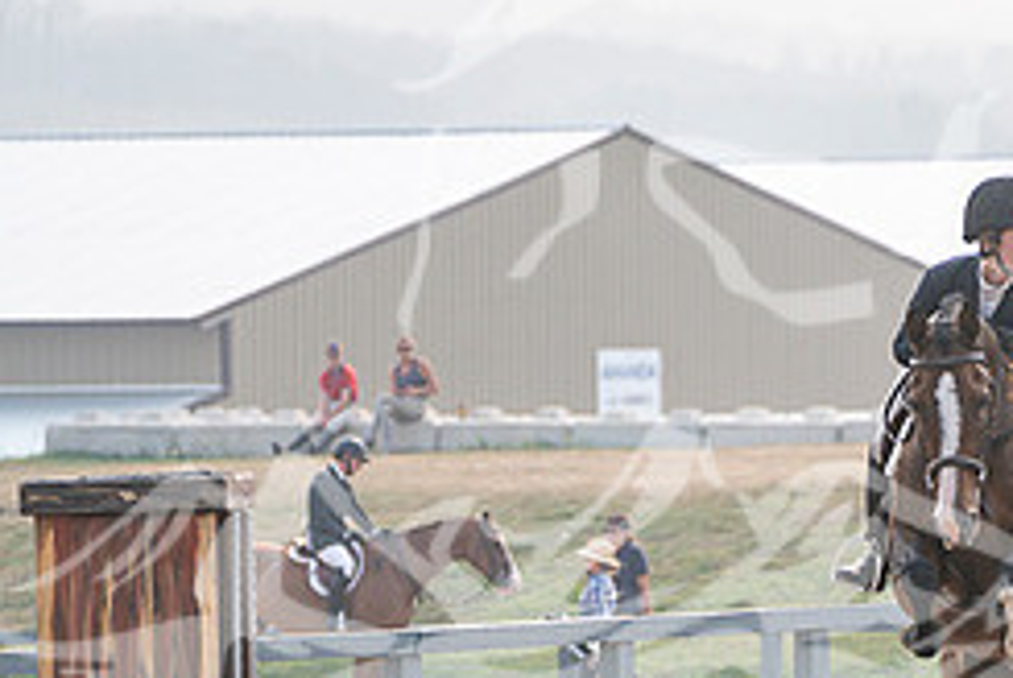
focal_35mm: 494
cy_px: 482
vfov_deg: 2.8
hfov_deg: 4.2
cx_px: 926
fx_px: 13917
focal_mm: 209
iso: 500
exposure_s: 1/1000
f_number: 5.6
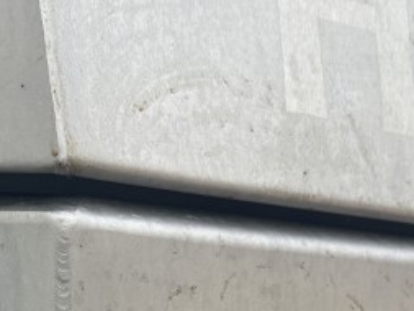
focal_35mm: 97
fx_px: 1161
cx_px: 155
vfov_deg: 13.7
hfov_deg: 20.2
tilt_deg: -5.9
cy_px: 548
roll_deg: -1.4
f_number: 1.78
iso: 80
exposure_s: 1/1157
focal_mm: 6.86
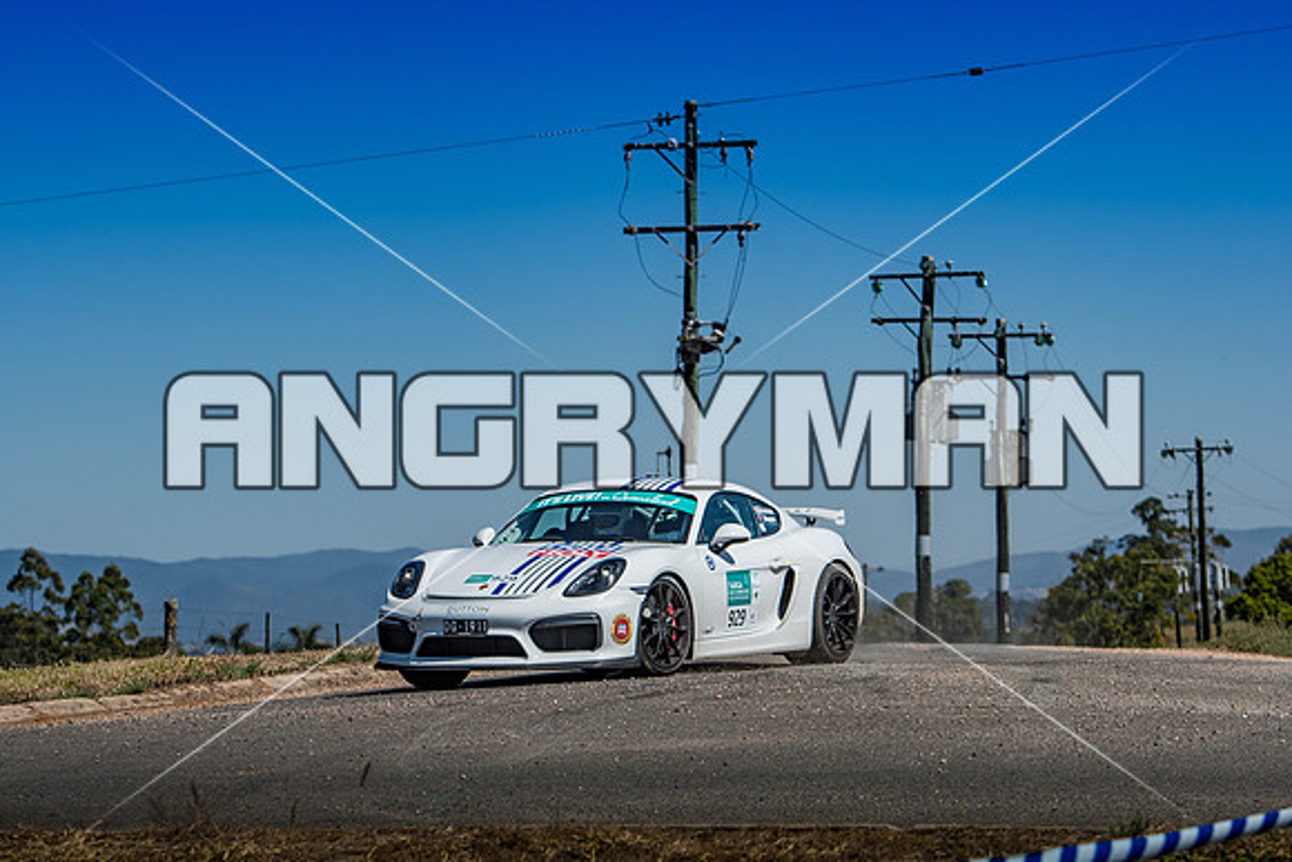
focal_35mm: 153
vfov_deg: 9.0
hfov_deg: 13.4
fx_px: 5492
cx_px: 646
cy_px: 431
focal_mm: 102
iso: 100
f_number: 4.5
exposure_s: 1/3200
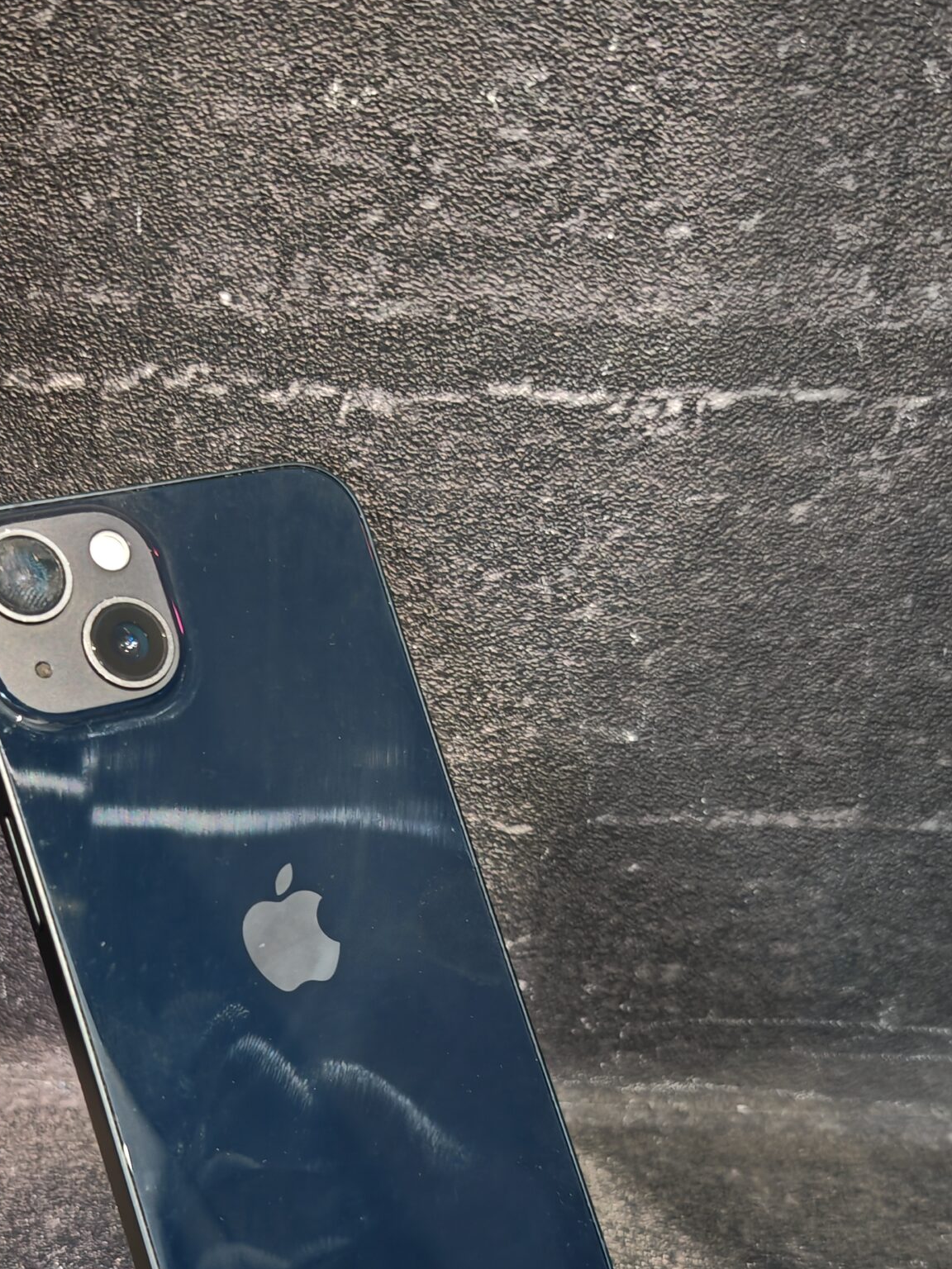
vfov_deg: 41.2
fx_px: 1650
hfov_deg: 31.8
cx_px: 292
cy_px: 903
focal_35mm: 45
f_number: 1.4
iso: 1250
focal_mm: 6.83
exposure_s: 1/25
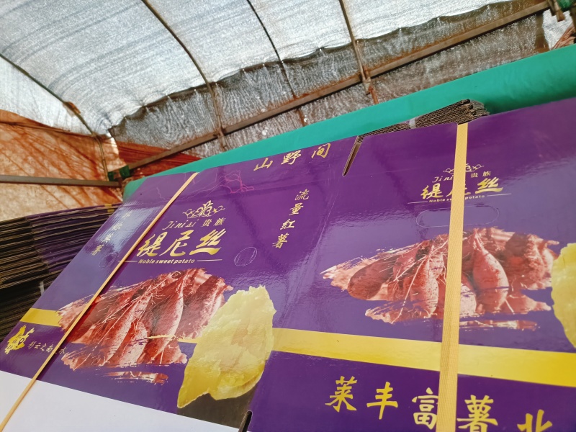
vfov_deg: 54.9
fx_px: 416
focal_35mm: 25
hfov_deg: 69.4
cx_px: 288
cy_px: 216
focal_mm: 4.7
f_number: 1.7
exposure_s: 1/170
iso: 2363
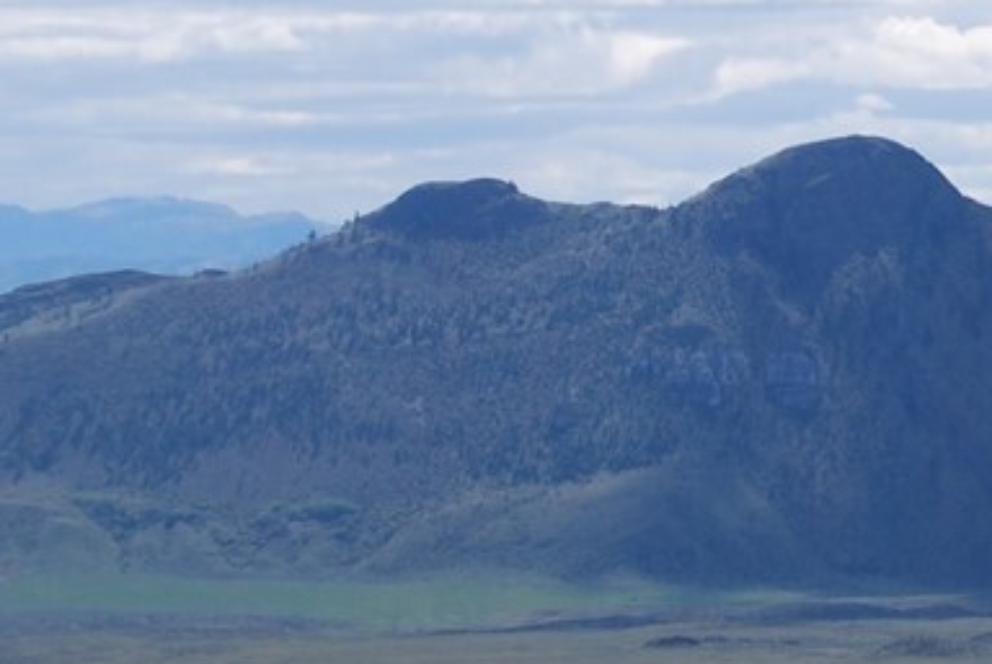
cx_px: 1587
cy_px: 218
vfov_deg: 5.5
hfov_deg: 8.0
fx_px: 6924
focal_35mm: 251
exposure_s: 1/320
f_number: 9
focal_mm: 38
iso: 100
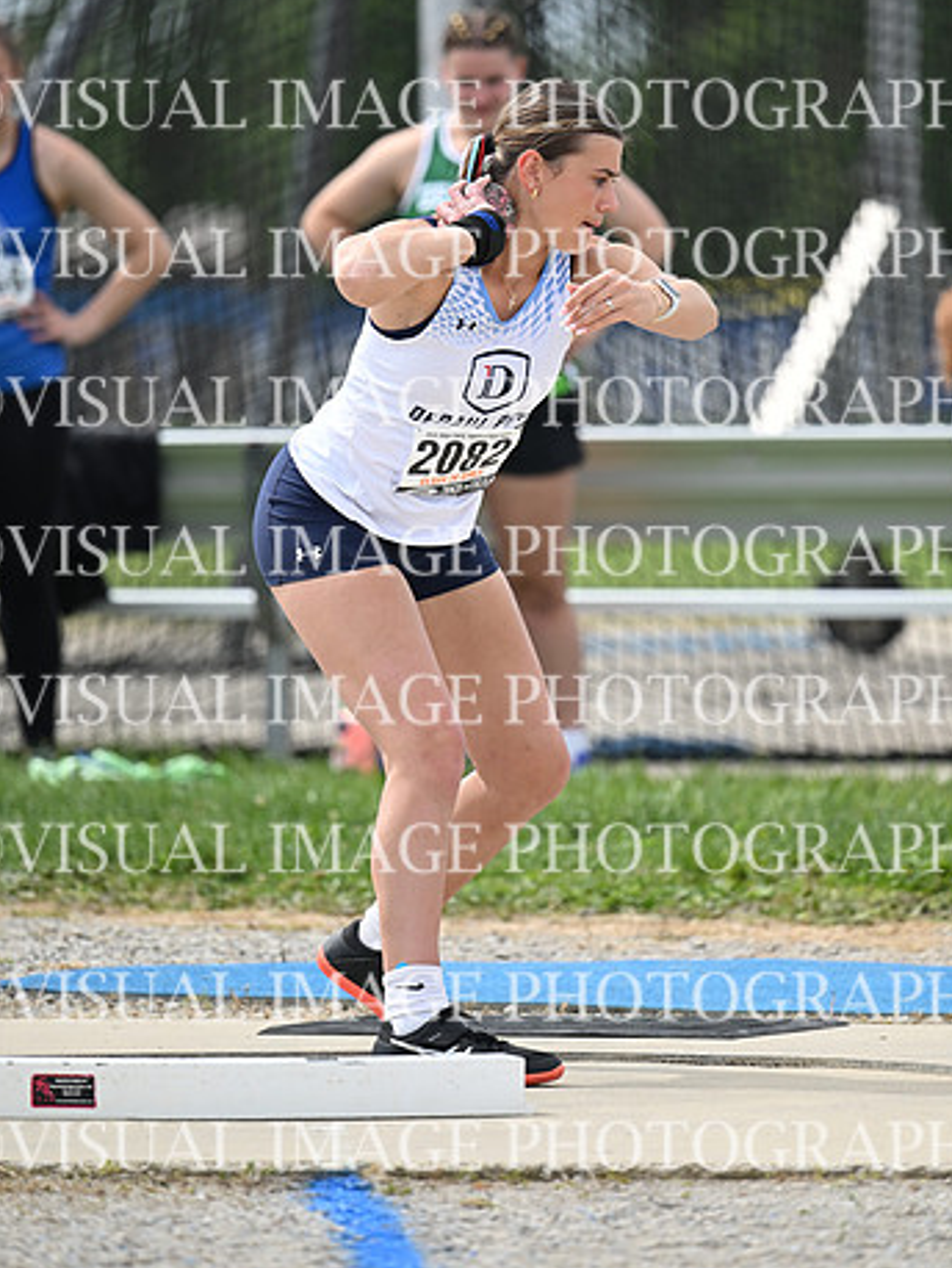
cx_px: 486
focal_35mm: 487
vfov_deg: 4.1
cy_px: 476
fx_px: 17841
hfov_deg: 3.1
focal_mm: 400
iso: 500
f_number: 4.5
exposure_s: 1/2500
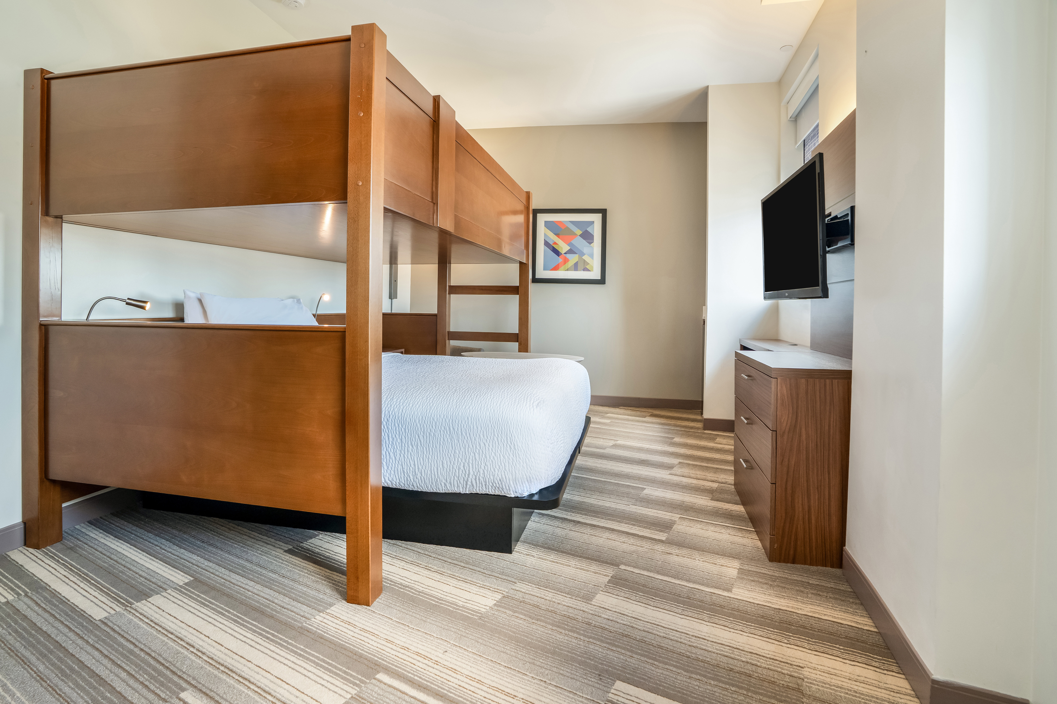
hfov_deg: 96.7
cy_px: 352
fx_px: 470
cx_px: 528
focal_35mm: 16
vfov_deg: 73.7
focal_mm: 16
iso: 800
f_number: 8
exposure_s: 1/4
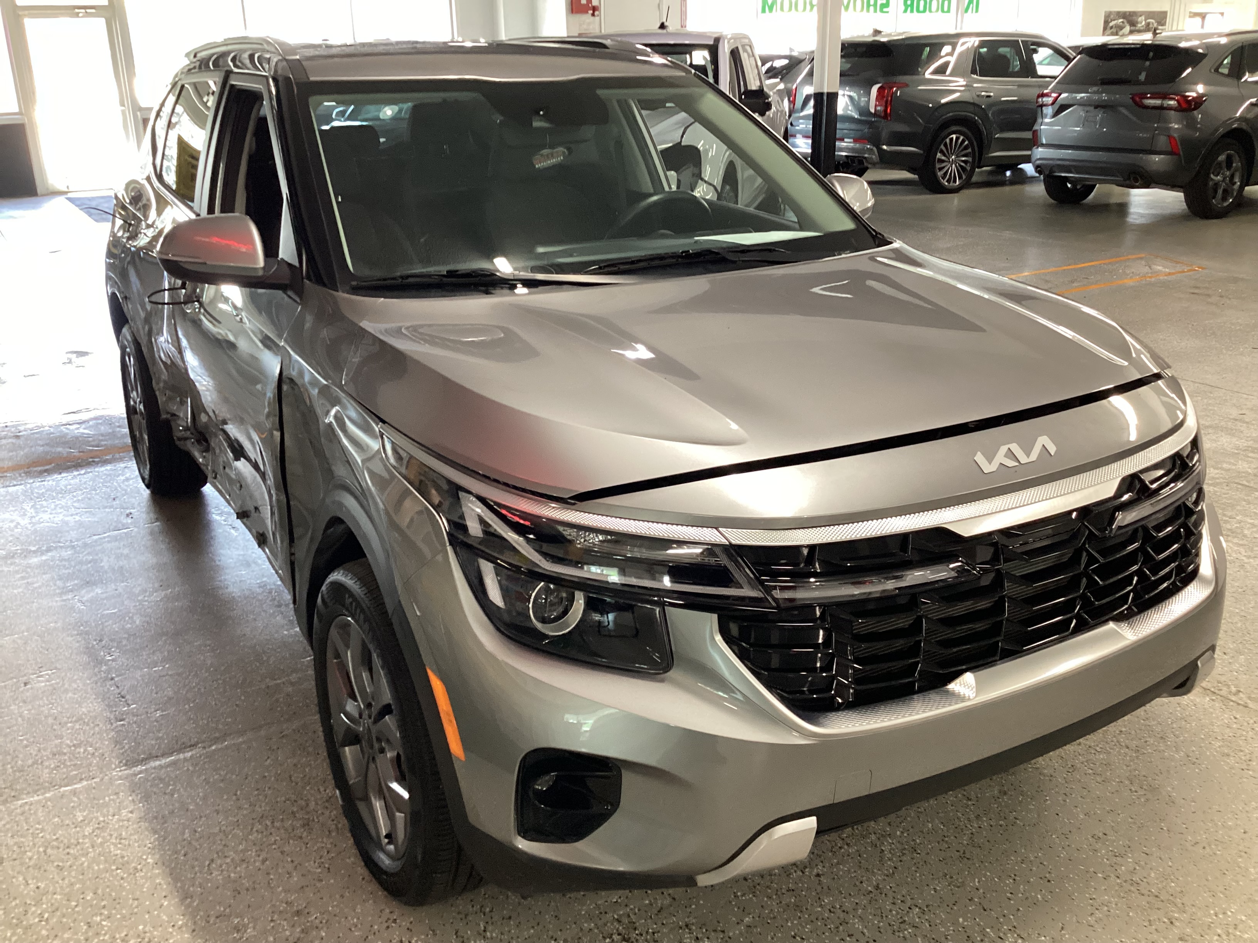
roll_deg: +1.4
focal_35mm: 31
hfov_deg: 58.4
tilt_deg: -22.0
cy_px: 472
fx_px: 1127
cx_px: 629
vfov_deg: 45.4
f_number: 2.4
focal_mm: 3.3
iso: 320
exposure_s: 1/60
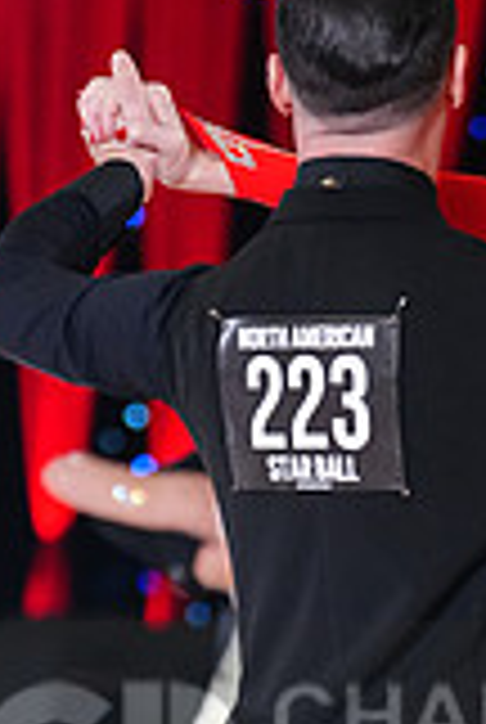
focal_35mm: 342
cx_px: 551
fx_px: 6895
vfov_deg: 6.0
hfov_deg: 4.0
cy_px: 773
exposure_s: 1/400
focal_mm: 95
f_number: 2.8
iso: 2500
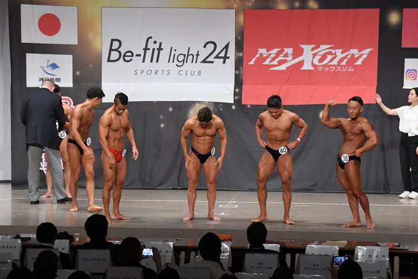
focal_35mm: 110
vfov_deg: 12.4
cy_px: 151
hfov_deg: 18.6
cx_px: 220
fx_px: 1277
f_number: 5.6
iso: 6400
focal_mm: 65
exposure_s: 1/400
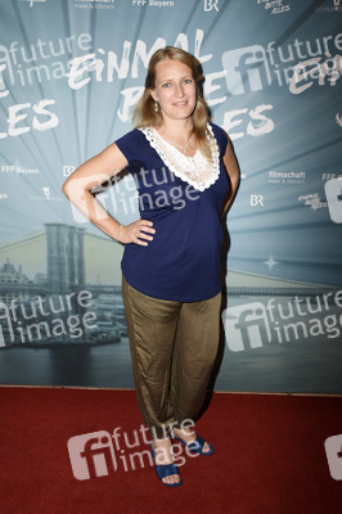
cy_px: 257
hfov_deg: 36.8
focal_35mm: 36
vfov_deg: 53.2
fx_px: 514
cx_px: 171
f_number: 8
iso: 640
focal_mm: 24
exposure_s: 1/160
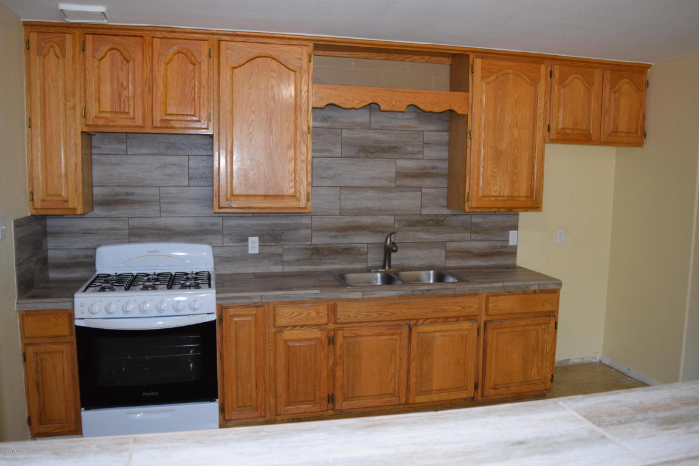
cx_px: 350
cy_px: 233
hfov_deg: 67.4
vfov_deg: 47.9
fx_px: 524
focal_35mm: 27
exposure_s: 1/80
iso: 800
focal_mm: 18
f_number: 4.5
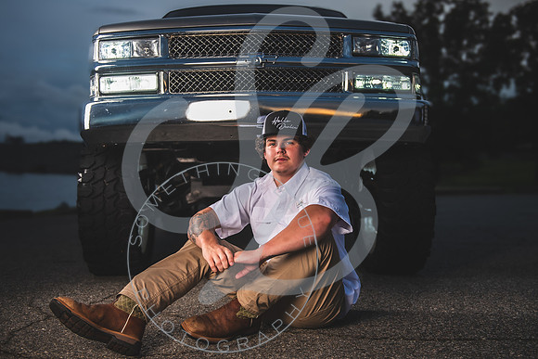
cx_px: 277
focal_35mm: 41
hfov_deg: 47.0
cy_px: 168
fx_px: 619
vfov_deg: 32.3
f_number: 2.8
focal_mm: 35
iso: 100
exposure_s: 1/500
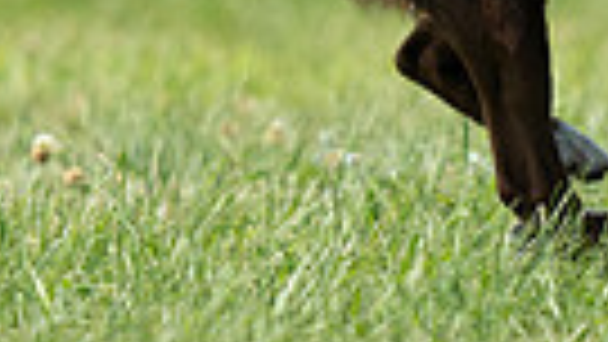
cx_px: 554
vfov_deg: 0.7
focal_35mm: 1703
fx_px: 27461
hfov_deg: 1.3
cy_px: -236
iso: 1250
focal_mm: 379
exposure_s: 1/4000
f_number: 6.3
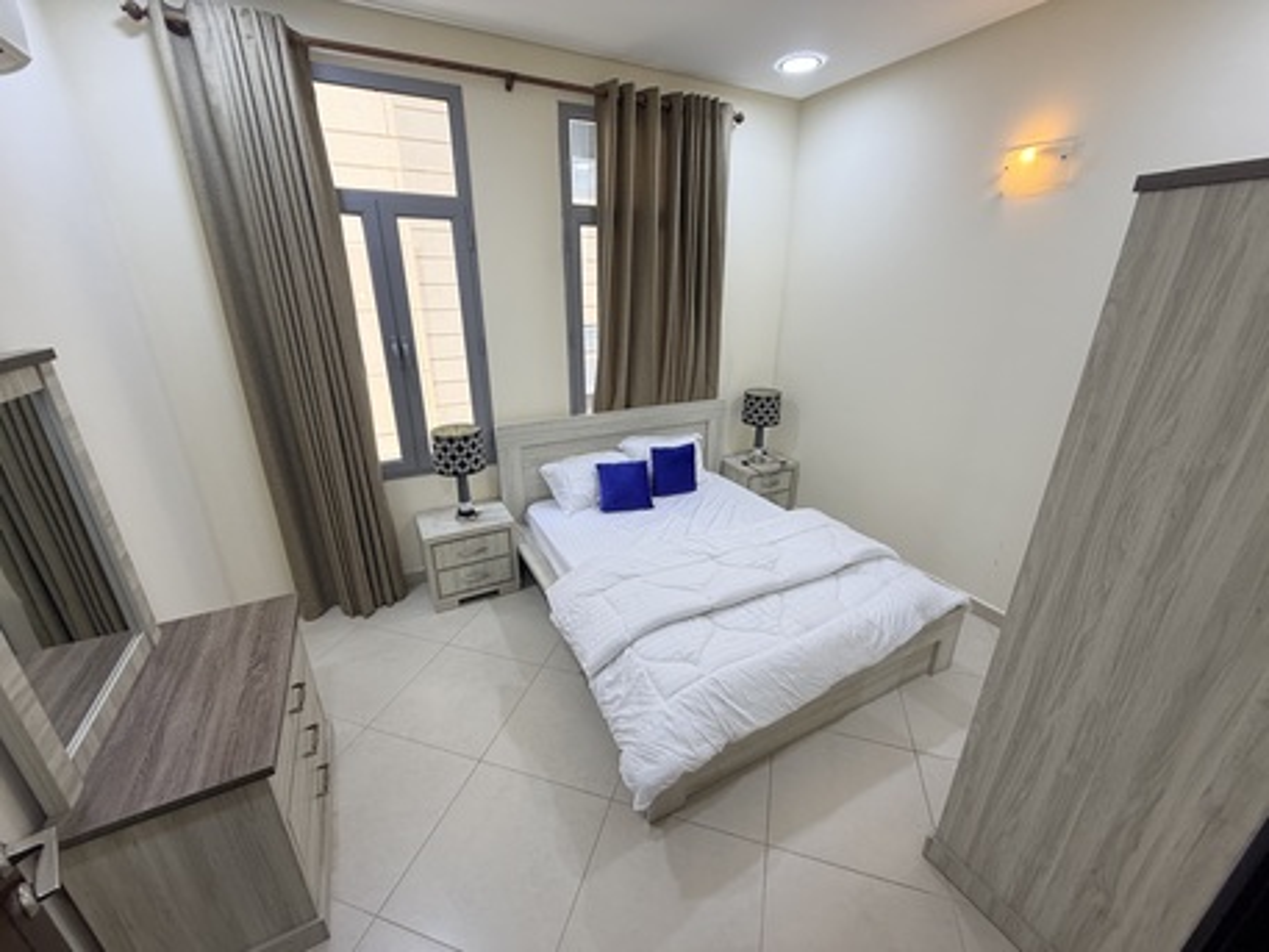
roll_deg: +0.5
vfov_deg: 85.7
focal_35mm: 14
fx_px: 513
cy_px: 476
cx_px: 634
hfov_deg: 102.0
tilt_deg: -19.6
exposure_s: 1/100
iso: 125
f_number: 2.2
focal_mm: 2.22
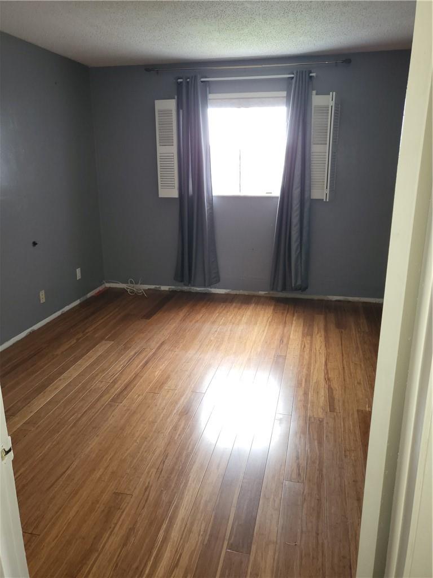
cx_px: 216
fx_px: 434
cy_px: 289
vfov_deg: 67.3
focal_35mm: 26
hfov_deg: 53.1
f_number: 1.8
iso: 100
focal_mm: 4.25
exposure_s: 1/30
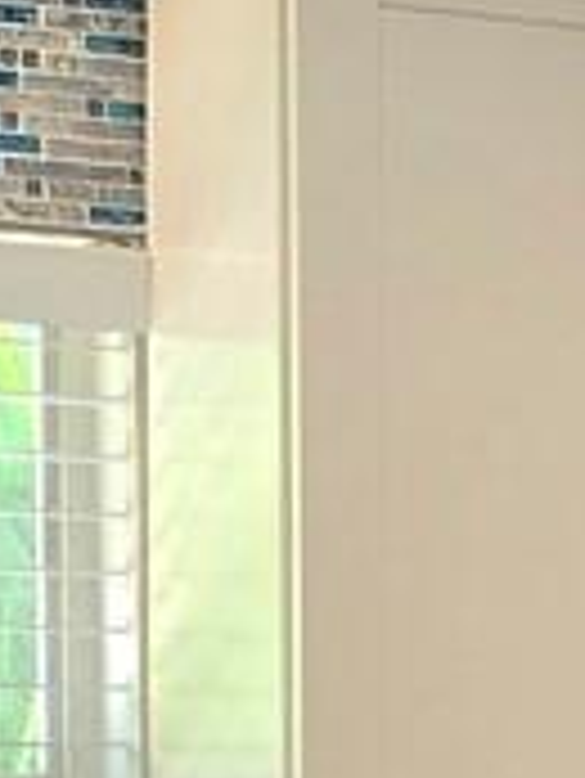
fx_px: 4794
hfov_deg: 6.8
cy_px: 1219
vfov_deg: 9.0
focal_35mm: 213
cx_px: 1062
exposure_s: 1/120
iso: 80
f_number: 1.4
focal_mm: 6.5
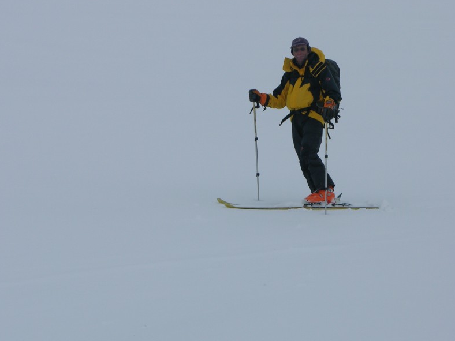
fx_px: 2563
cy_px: 143
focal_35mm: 195
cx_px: 190
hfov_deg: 10.1
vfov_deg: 7.6
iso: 50
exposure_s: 1/404
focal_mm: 37.7
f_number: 6.9
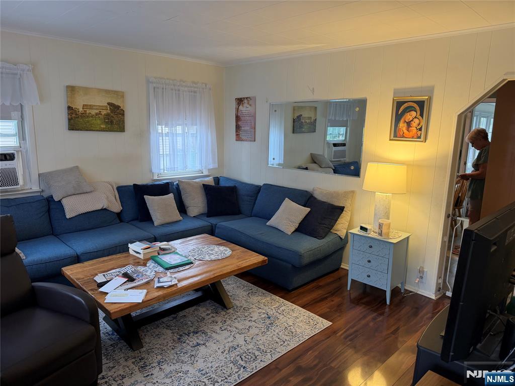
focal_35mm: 24
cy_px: 193
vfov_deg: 56.8
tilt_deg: -11.3
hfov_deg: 71.6
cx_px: 258
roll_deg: -0.8
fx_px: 357
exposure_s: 1/120
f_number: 1.78
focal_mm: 6.76
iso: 160
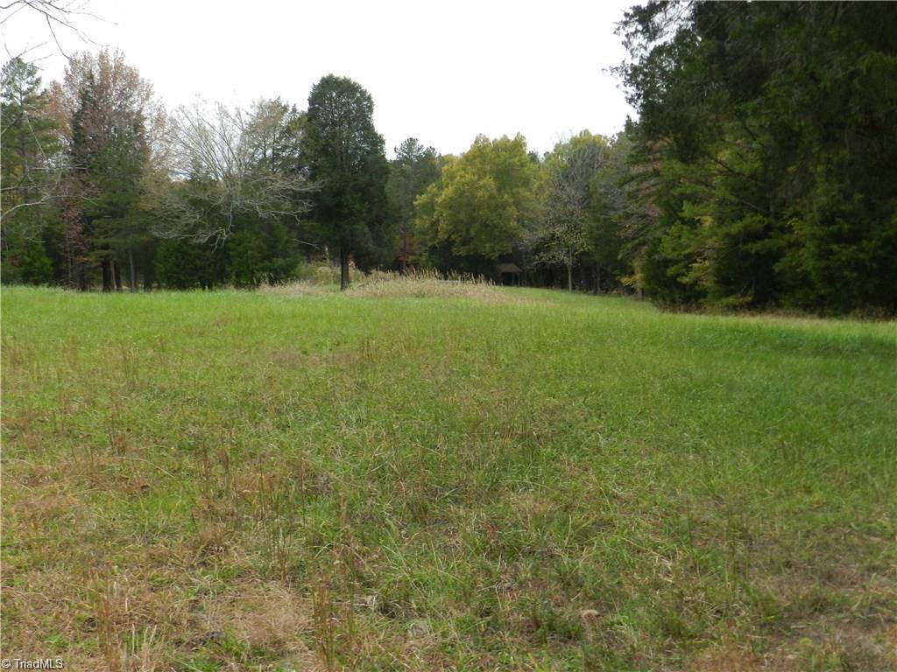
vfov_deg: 31.5
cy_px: 336
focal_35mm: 46
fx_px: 1192
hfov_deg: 41.2
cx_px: 448
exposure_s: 1/100
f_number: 4.2
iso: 160
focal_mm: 8.1
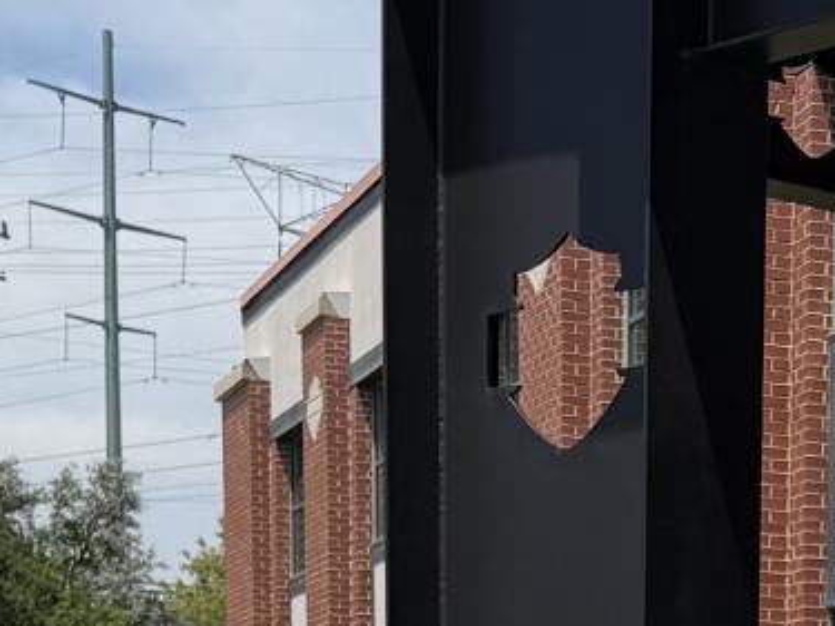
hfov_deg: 15.1
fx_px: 3087
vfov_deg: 10.3
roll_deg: -3.3
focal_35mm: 128
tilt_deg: -10.4
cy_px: 1421
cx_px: 871
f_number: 1.78
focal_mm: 6.76
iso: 80
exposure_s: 1/5714
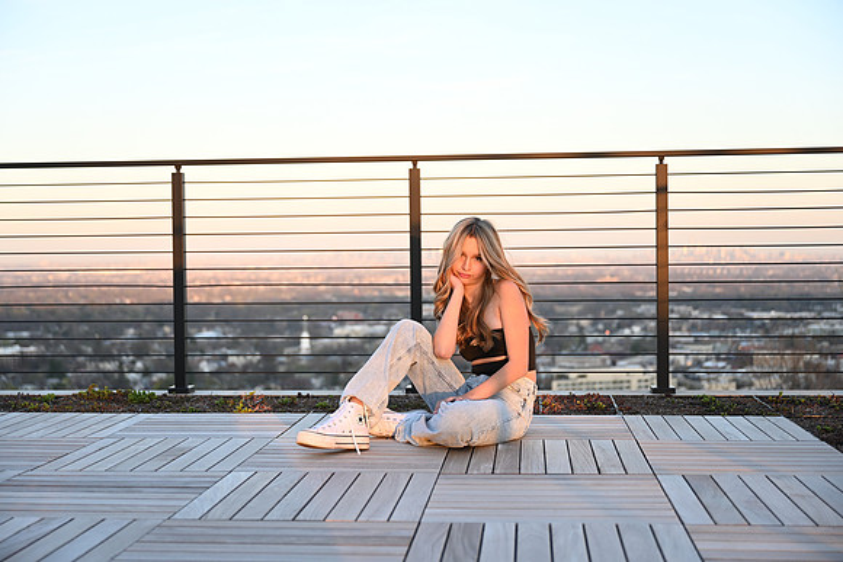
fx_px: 1124
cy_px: 281
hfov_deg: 41.1
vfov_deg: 28.1
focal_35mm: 48
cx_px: 422
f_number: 2.8
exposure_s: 1/250
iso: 200
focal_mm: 48
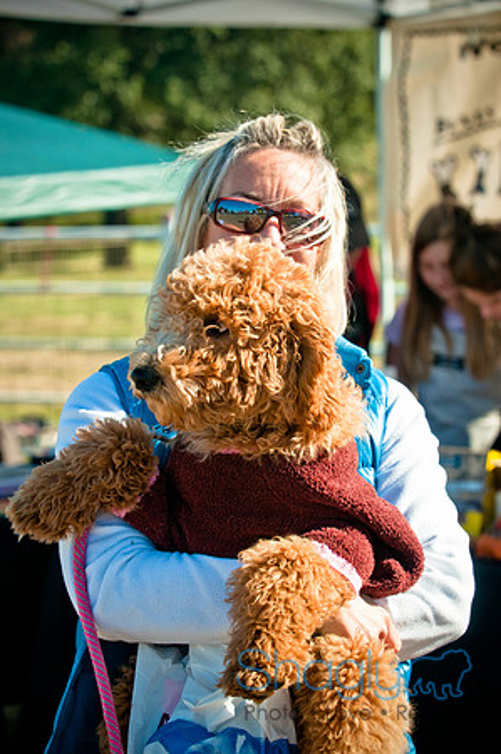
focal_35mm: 120
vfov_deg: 17.1
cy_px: 377
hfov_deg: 11.4
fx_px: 2511
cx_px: 250
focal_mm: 80
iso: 400
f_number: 5.6
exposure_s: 1/1600
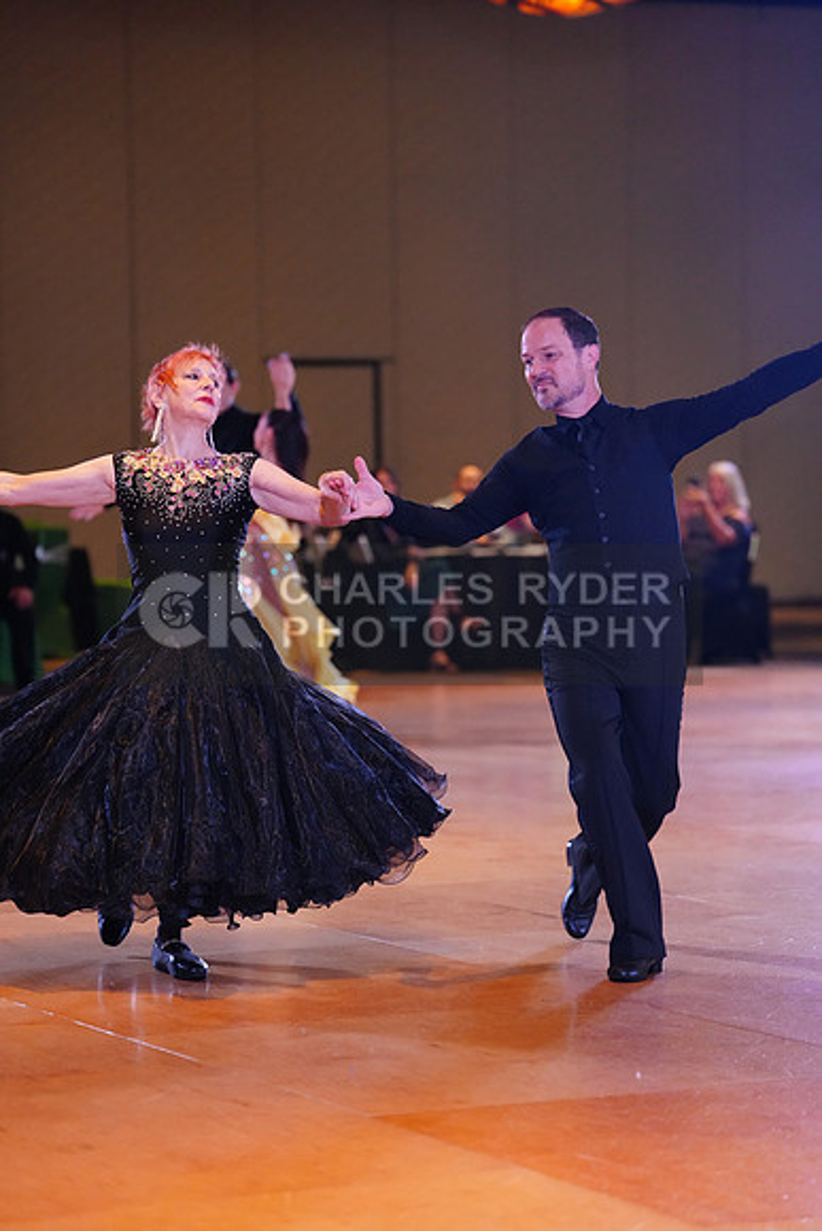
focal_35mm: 112
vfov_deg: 18.3
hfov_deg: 12.2
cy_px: 616
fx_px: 3833
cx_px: 411
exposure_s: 1/500
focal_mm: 112
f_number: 2.8
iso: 5000
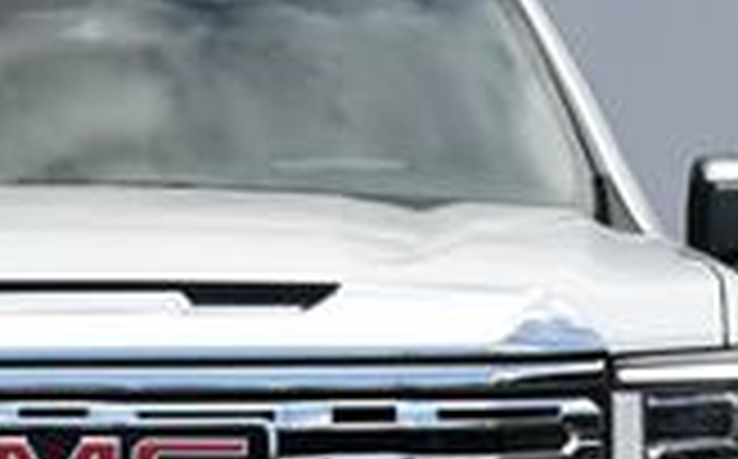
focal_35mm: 286
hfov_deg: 7.3
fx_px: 5744
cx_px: 54
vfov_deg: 4.6
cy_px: 655
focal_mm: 48
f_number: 6
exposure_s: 1/250
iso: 125
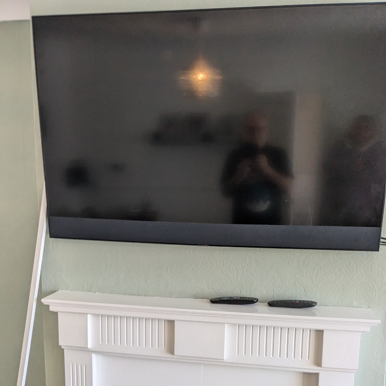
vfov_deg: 50.3
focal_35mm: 32
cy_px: 253
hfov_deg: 51.1
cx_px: 192
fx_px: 404
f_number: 1.73
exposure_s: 1/99.9
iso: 118
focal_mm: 4.38
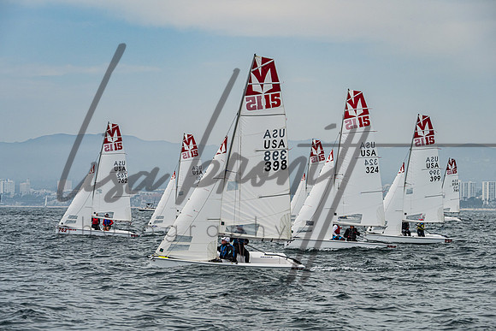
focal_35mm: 150
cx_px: 251
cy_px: 170
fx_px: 2063
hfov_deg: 13.7
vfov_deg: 9.2
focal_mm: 130
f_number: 7.1
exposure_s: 1/4000
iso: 500
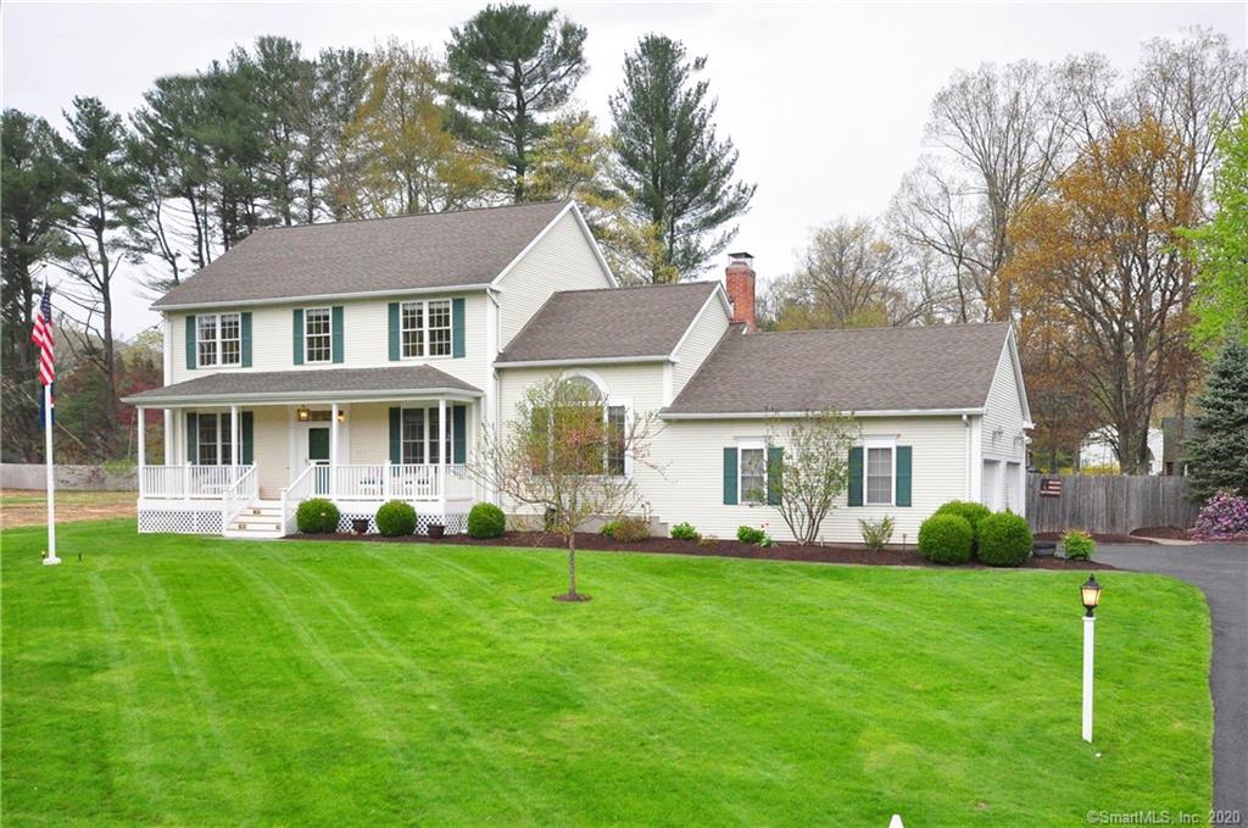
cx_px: 624
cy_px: 414
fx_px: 934
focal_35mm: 27
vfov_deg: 47.8
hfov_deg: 67.5
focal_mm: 18
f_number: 7.1
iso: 1600
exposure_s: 1/500
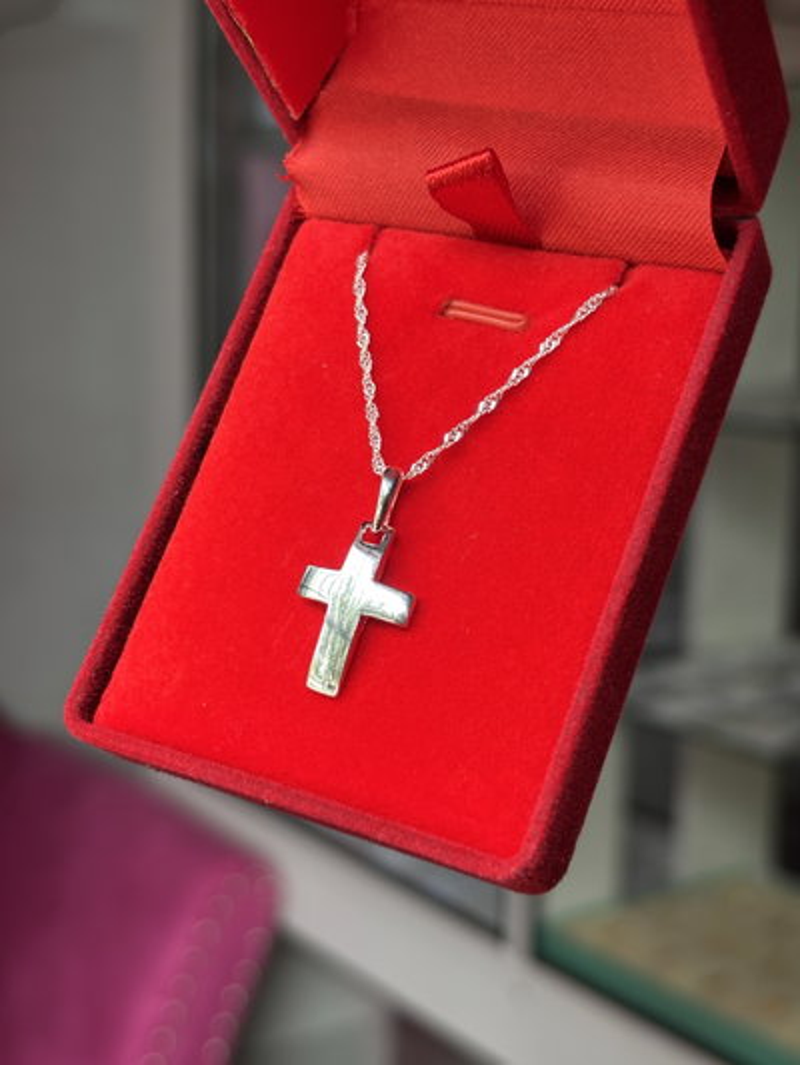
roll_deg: -2.4
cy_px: 532
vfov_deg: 36.8
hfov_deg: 28.0
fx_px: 1602
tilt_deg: -8.6
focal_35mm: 52
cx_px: 400
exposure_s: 1/62
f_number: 1.6
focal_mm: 5.96
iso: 50
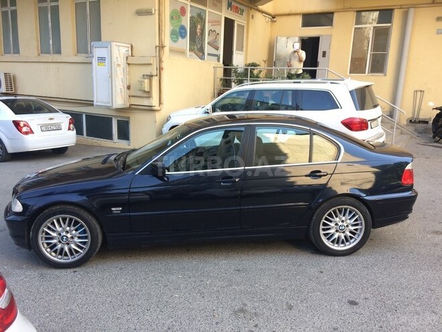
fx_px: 370
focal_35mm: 29
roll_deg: -0.7
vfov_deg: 48.2
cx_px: 221
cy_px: 166
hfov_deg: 61.7
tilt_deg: -12.7
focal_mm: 4.15
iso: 32
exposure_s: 1/121
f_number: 2.2
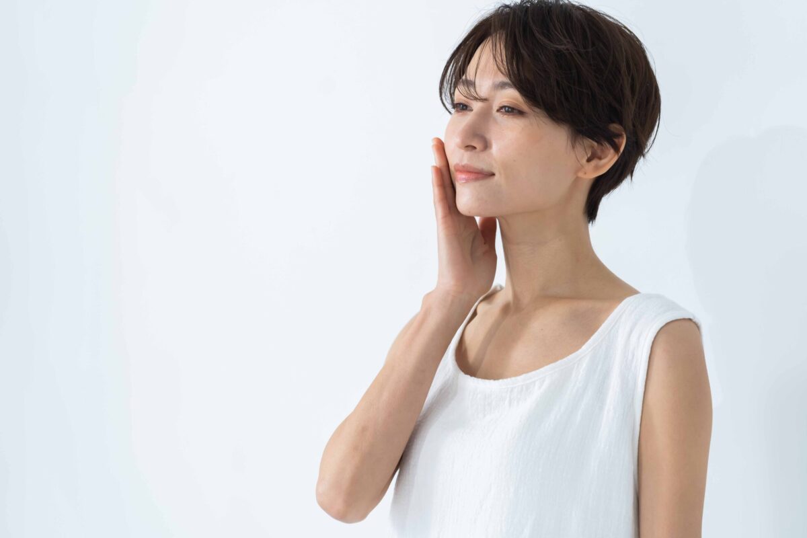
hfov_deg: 12.7
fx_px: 3631
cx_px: 404
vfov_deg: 8.5
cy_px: 269
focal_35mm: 162
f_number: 4
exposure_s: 1/125
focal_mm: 162
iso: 500
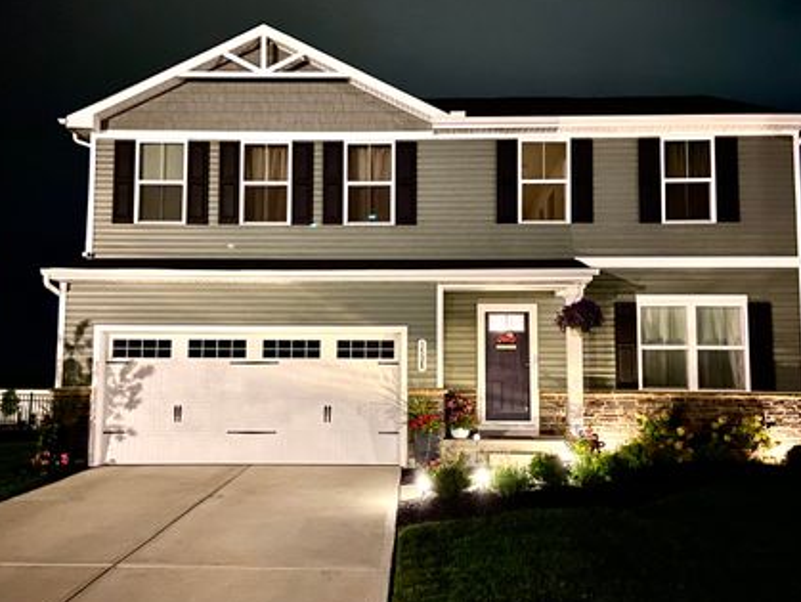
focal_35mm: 31
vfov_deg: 45.4
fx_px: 718
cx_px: 398
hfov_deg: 58.3
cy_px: 345
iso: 640
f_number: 1.8
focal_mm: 4.25
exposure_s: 1/4
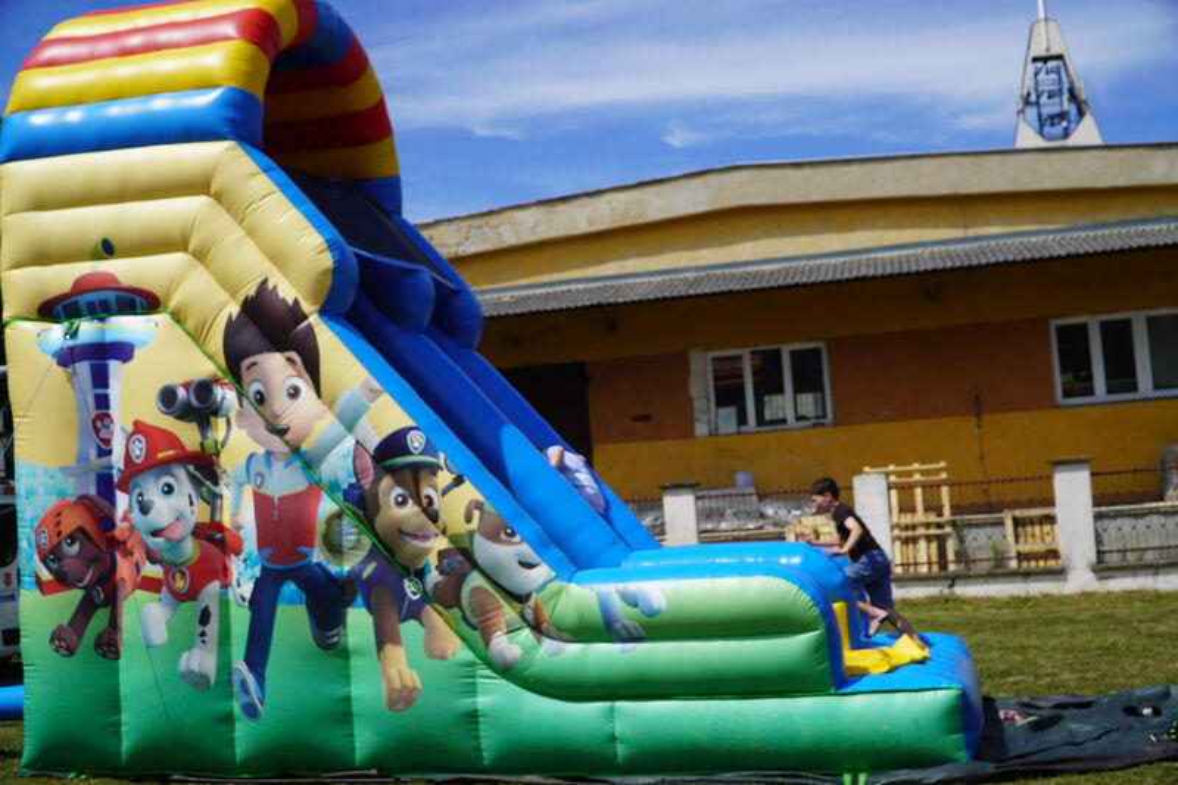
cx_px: 589
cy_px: 392
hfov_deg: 49.6
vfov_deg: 34.2
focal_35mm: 39
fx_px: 1276
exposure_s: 1/1000
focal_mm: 26
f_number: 5
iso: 100
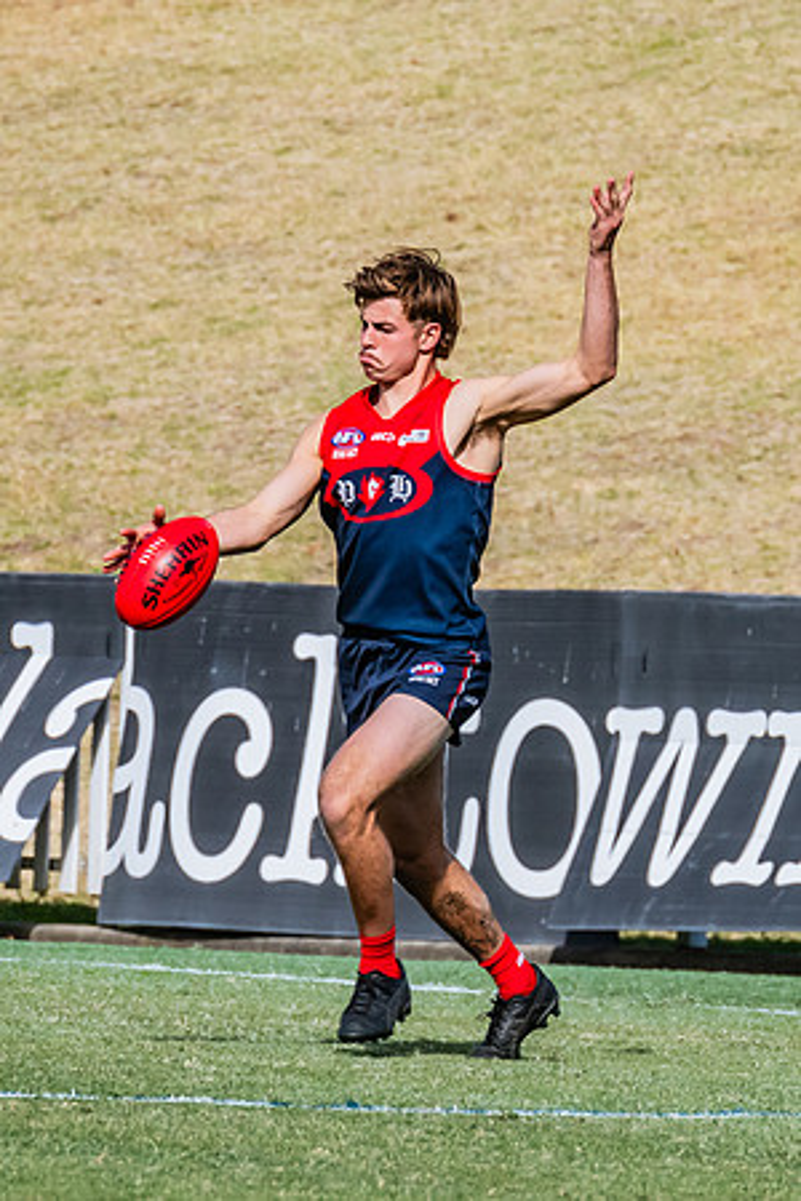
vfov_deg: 2.0
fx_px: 33957
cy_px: 521
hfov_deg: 1.4
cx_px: 432
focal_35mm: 1018
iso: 800
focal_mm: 420
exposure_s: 1/1600
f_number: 10
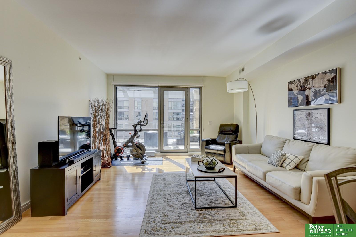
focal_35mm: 24
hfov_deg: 73.7
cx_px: 178
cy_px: 118
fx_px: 237
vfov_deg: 53.2
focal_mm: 24
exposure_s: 1/200
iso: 400
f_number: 8
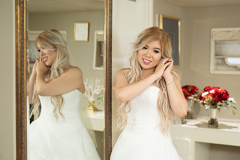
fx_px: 361
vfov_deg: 25.0
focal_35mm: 54
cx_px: 130
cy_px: 73
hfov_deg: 36.7
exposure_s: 1/250
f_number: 2.2
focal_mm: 50
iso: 500
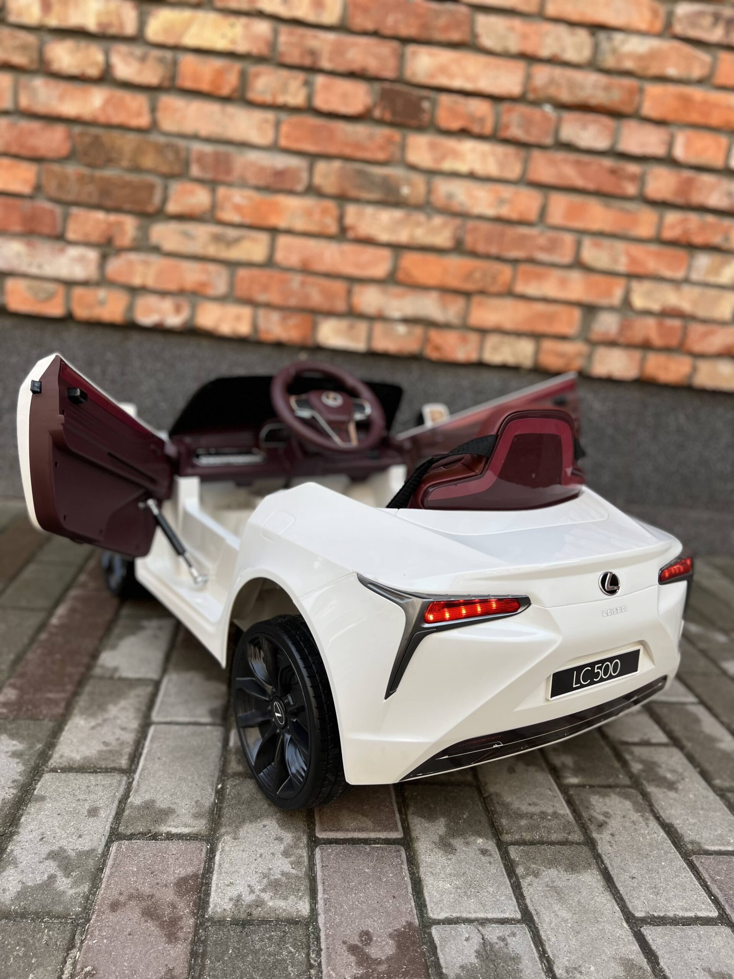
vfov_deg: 67.3
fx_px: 735
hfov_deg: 53.1
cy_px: 490
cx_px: 367
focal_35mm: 26
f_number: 1.5
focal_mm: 5.7
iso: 50
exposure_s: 1/422
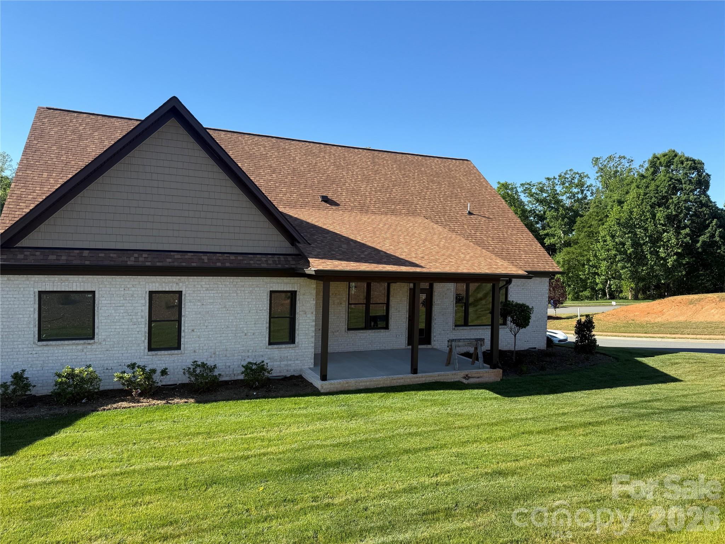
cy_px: 272
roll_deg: -1.3
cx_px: 362
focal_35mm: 24
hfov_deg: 71.6
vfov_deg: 56.8
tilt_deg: -1.3
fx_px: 503
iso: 80
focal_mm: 6.76
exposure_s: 1/2232
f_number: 1.78
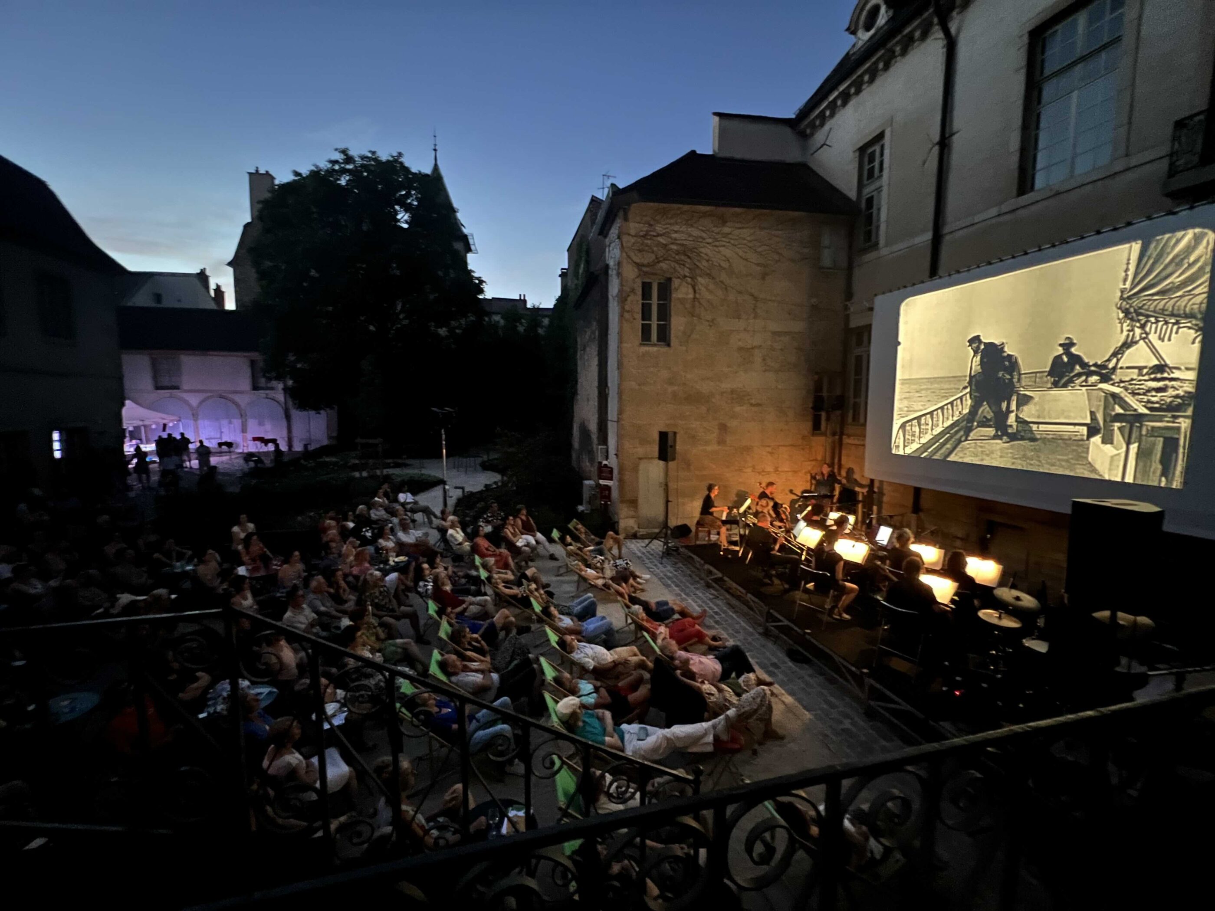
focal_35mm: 13
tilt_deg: -6.0
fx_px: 456
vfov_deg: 89.9
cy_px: 456
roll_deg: -0.4
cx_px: 608
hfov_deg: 106.2
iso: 800
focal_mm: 1.57
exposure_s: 1/7
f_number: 1.8
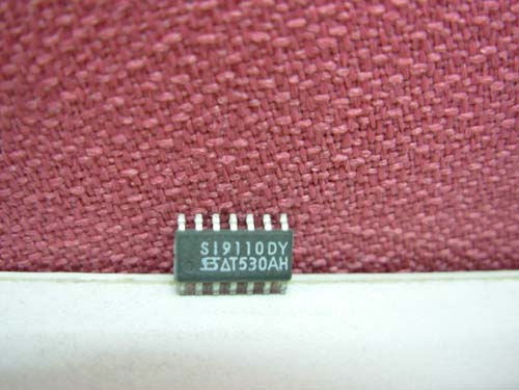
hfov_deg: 49.0
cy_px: 195
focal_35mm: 38
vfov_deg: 37.7
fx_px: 570
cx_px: 260
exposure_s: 1/4
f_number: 2.9
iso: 130
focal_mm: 6.3
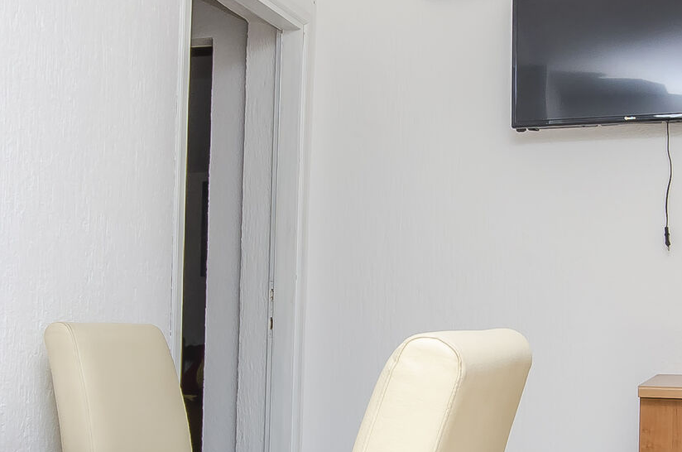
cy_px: 289
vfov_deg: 26.3
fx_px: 964
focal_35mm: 51
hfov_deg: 38.7
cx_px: 423
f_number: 8
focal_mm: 10
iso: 100
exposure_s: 1/80
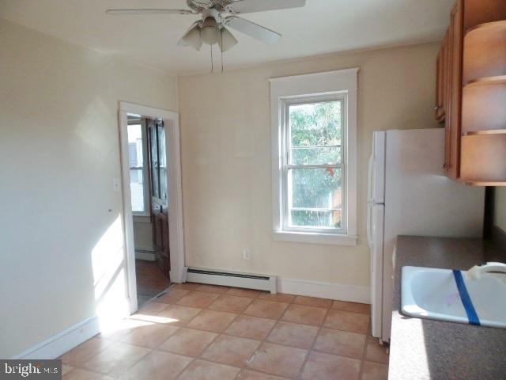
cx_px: 253
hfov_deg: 73.9
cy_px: 190
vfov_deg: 58.9
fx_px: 336
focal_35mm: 23
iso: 100
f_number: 3.5
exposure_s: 1/100
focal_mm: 4.1
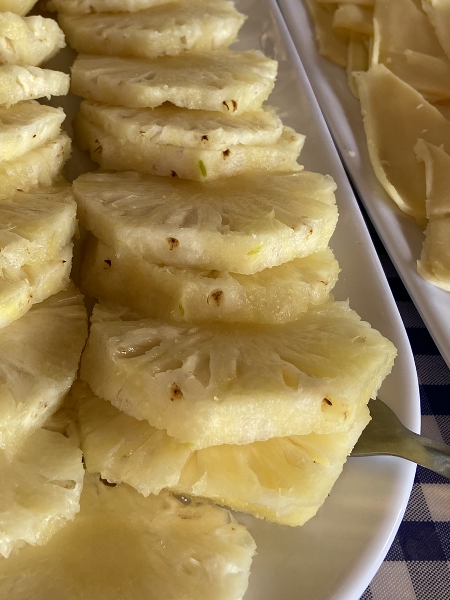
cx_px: 73
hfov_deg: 30.5
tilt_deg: -43.9
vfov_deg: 40.8
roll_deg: -0.5
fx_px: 798
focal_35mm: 46
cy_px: 211
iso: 80
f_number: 1.8
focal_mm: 4.25
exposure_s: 1/121
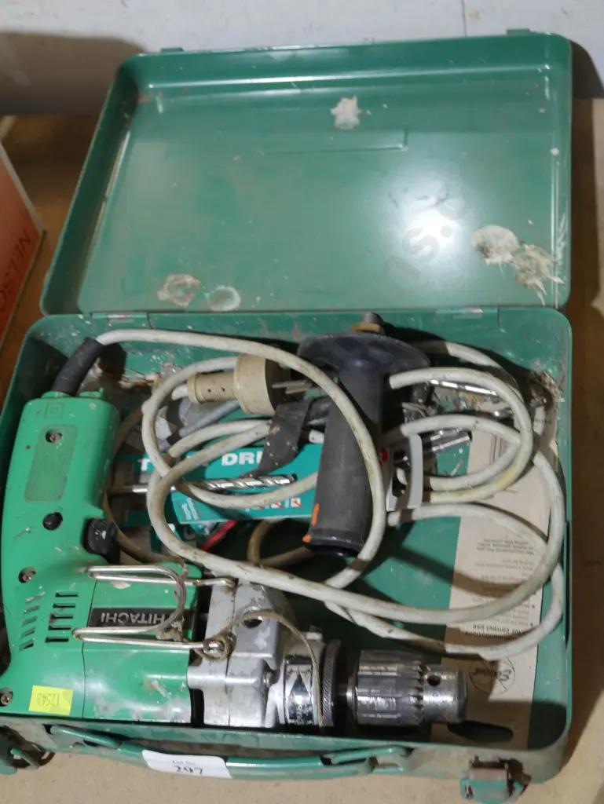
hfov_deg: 29.1
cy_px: 402
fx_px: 1162
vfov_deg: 38.2
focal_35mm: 50
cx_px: 302
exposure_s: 1/60
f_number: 5.3
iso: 1000
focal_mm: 25
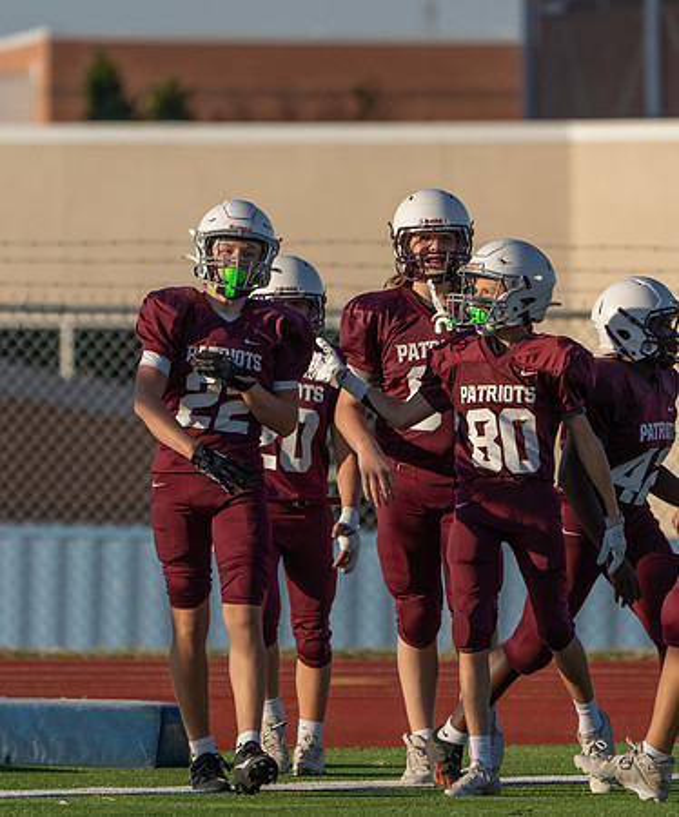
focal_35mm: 695
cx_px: 412
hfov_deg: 2.3
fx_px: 17058
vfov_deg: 2.7
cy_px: 443
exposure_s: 1/1250
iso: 160
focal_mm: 400
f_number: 5.6
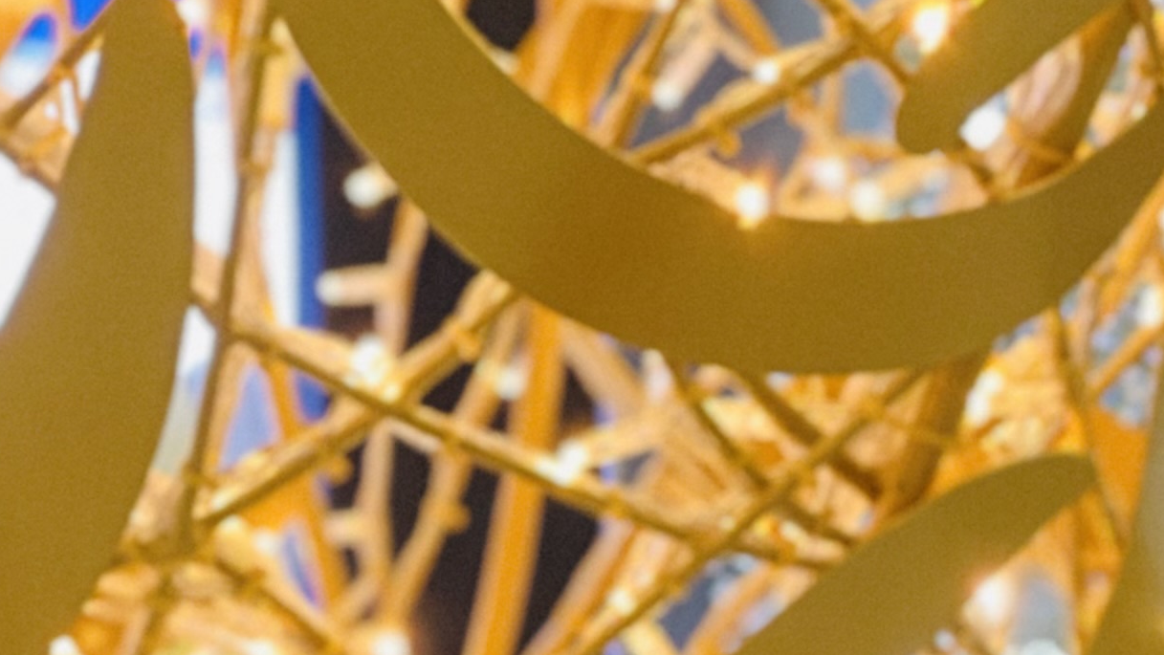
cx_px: 1443
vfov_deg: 5.0
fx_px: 7131
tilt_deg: -4.8
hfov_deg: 9.2
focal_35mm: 231
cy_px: 1845
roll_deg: +0.0
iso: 400
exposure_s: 1/40
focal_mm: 7.5
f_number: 2.2
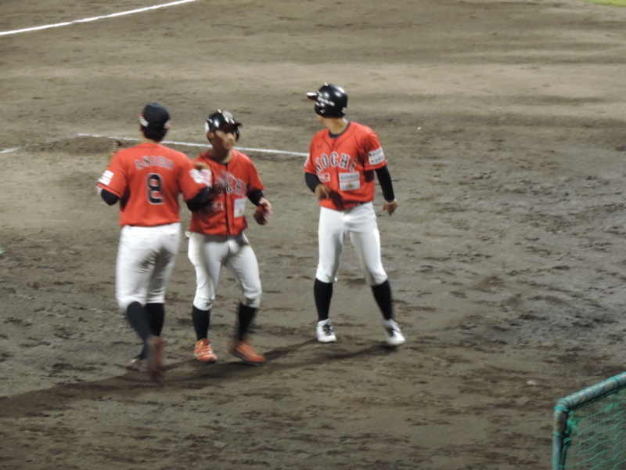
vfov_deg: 5.0
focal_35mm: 300
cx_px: 313
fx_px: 5425
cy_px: 235
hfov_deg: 6.6
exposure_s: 1/30
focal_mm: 53.5
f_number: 4.8
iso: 800
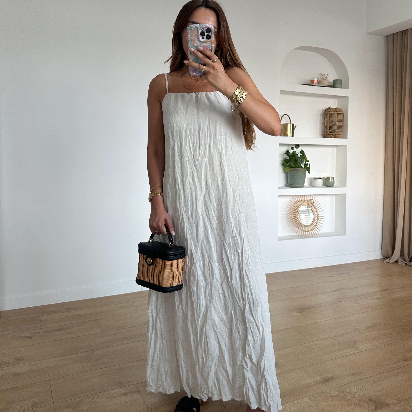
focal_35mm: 30
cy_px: 174
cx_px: 213
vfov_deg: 53.8
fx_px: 404
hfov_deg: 54.0
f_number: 1.78
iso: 80
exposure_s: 1/100
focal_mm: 6.86
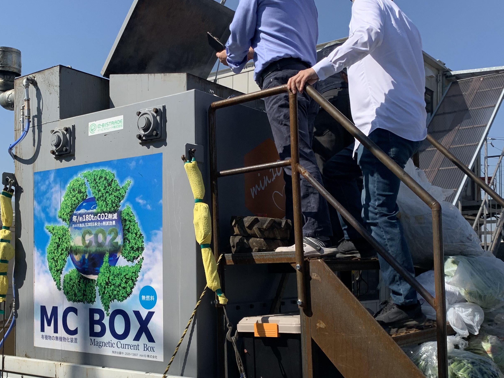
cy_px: 252
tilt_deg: +2.4
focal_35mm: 43
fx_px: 626
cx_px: 203
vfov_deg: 33.3
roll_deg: -0.7
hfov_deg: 43.6
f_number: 1.8
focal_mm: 4.25
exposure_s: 1/2915
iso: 25
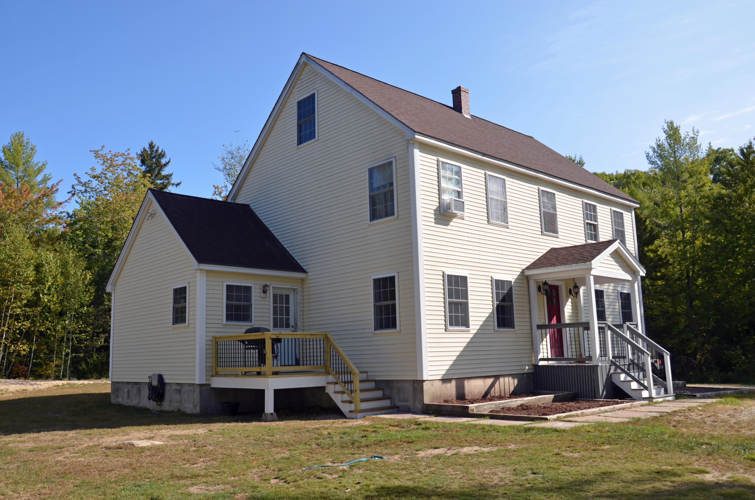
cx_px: 378
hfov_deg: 59.6
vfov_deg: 41.5
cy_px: 250
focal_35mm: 32
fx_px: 659
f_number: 6.3
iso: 100
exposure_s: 1/250
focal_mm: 21
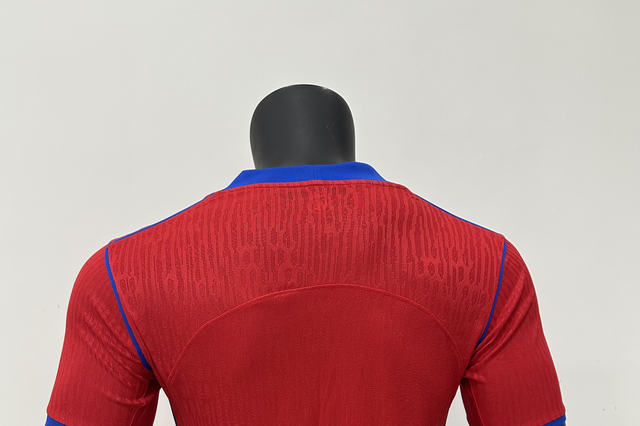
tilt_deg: -5.0
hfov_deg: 55.8
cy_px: 325
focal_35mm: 34
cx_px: 318
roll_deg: +0.0
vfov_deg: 37.8
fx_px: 604
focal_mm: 6.86
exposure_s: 1/100
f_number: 1.78
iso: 160
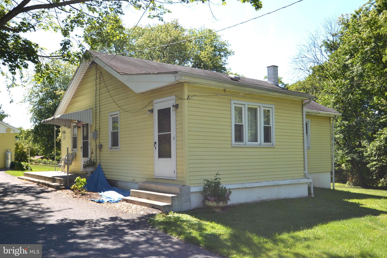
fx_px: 339
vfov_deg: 41.7
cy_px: 129
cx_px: 194
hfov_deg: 59.5
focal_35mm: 32
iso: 100
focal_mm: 21
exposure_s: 1/200
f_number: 5.6
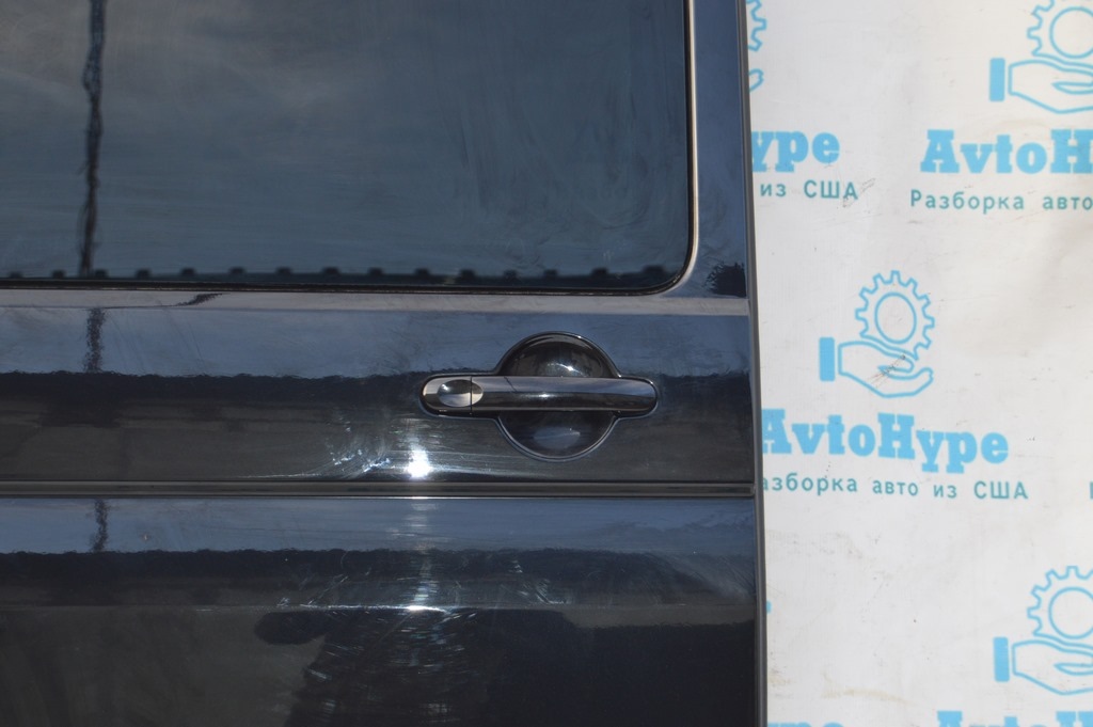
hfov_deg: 24.6
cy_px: 364
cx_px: 546
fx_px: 2503
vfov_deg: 16.5
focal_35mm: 82
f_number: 5.6
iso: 400
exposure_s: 1/125
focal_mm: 55
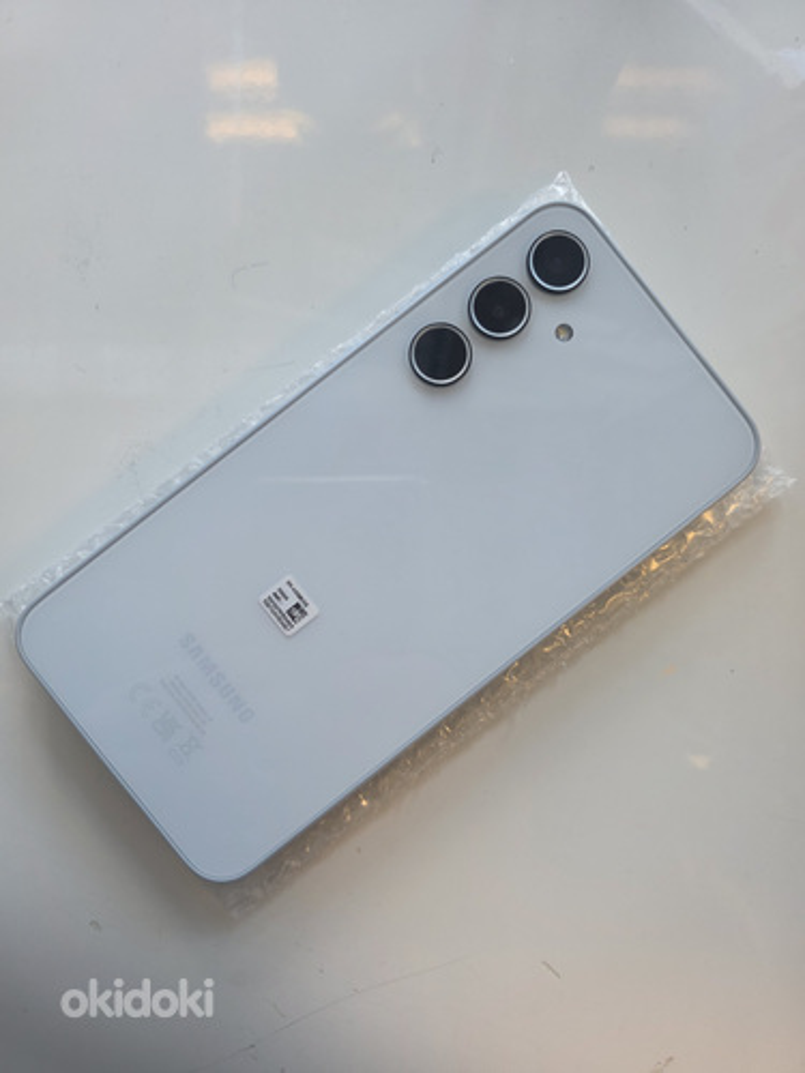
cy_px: 536
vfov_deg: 73.9
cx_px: 402
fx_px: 713
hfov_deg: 58.9
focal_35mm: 23
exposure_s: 1/100
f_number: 1.7
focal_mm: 6.3
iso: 125
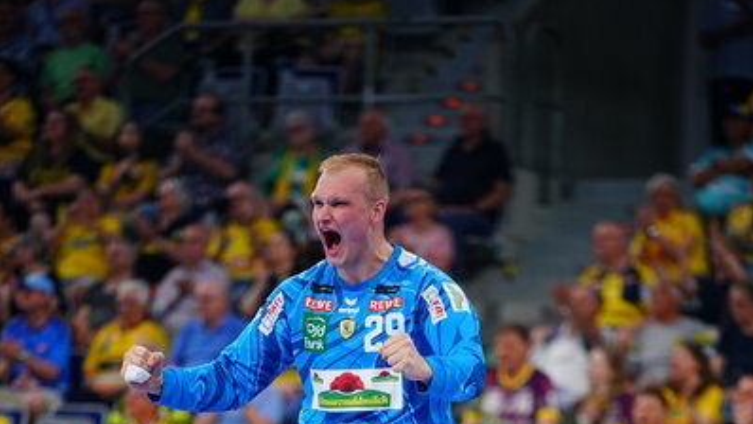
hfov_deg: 8.3
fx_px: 5172
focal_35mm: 259
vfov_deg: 4.7
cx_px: 376
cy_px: 562
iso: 2500
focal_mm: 164
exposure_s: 1/1600
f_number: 2.8
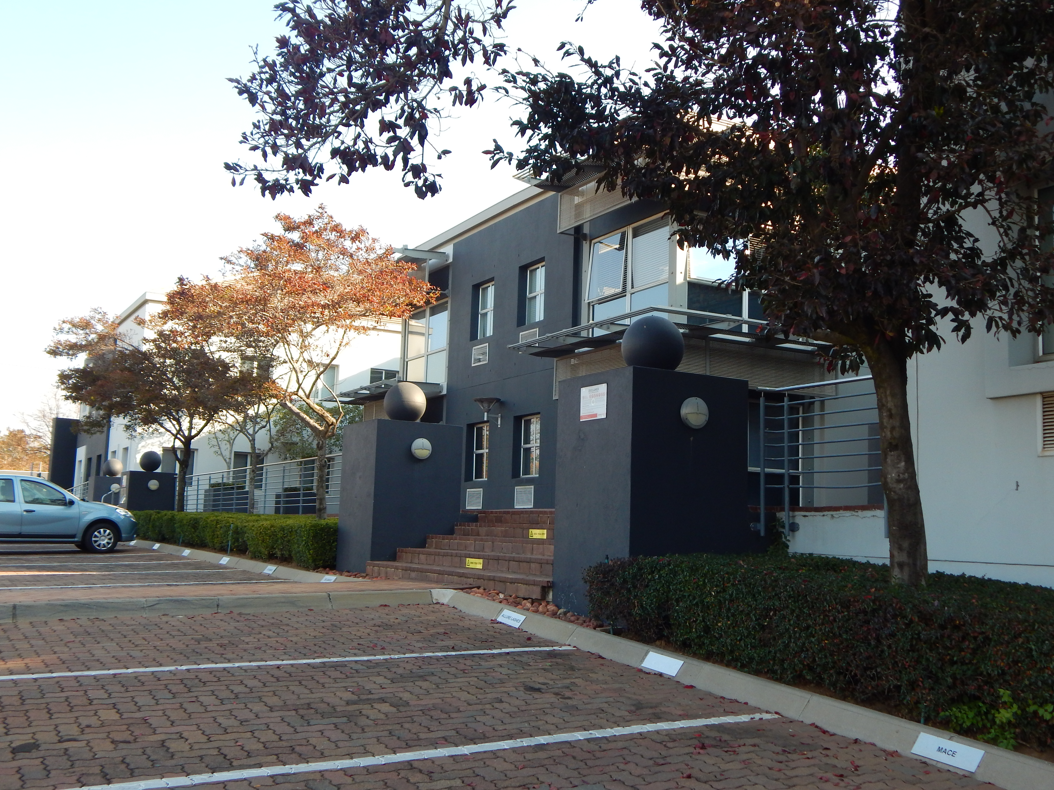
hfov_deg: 49.0
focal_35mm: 38
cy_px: 395
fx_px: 1157
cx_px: 527
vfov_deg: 37.7
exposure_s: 1/250
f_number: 3.4
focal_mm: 6.8
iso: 125
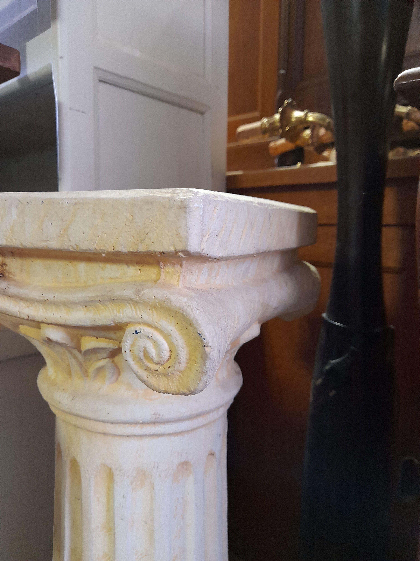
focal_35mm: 25
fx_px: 404
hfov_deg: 54.9
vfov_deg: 69.4
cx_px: 210
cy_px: 280
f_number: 2
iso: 400
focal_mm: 4.6
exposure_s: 1/25
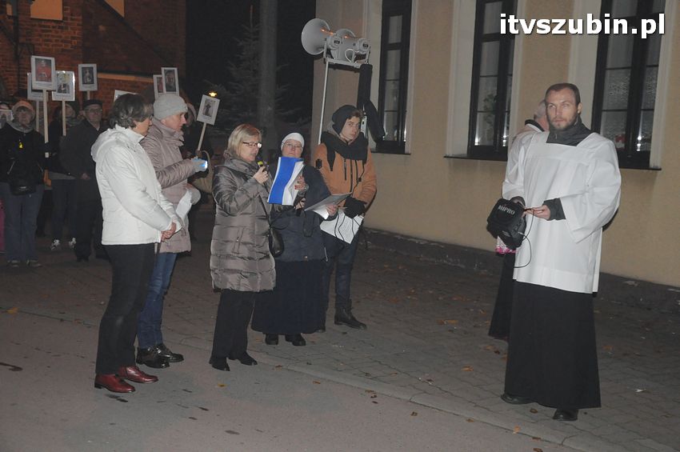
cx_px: 340
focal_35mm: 51
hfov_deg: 38.9
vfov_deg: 26.4
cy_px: 226
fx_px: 962
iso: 2000
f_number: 5
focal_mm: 34
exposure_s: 1/60
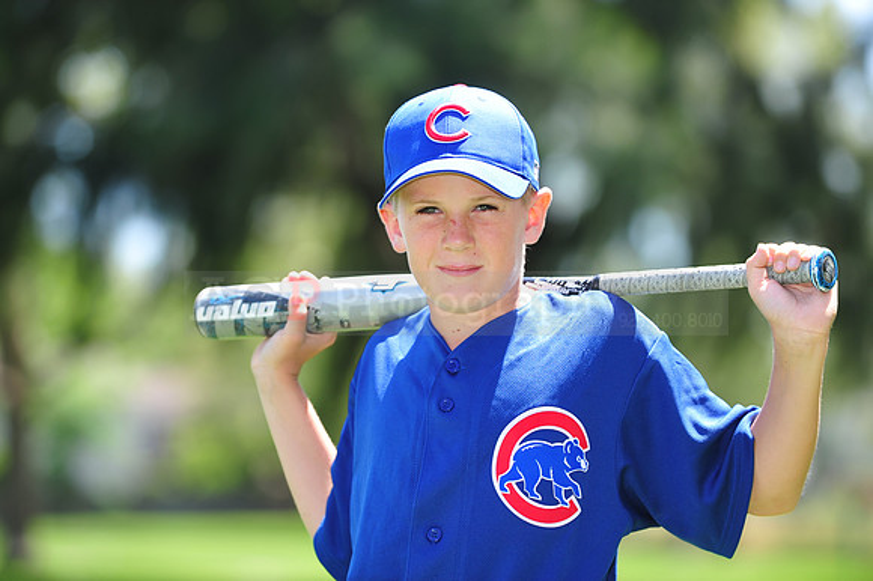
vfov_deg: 6.9
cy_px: 290
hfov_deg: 10.3
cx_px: 436
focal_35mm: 200
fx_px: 4847
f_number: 4.5
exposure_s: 1/320
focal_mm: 200
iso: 200
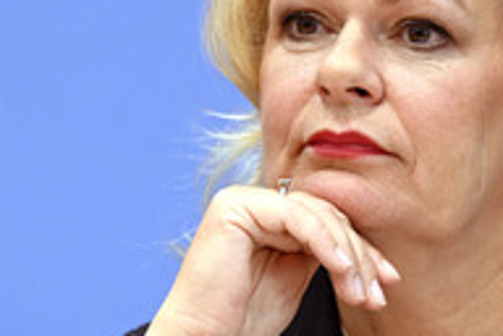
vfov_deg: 4.0
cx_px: 434
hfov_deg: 6.1
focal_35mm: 340
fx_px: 4750
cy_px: 171
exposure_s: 1/640
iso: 4000
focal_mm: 145
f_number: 5
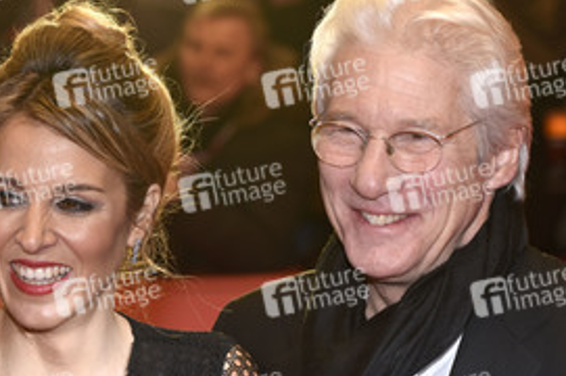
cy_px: 240
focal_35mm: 175
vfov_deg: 7.8
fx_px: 2748
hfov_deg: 11.8
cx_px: 260
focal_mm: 70
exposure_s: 1/320
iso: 400
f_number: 3.5
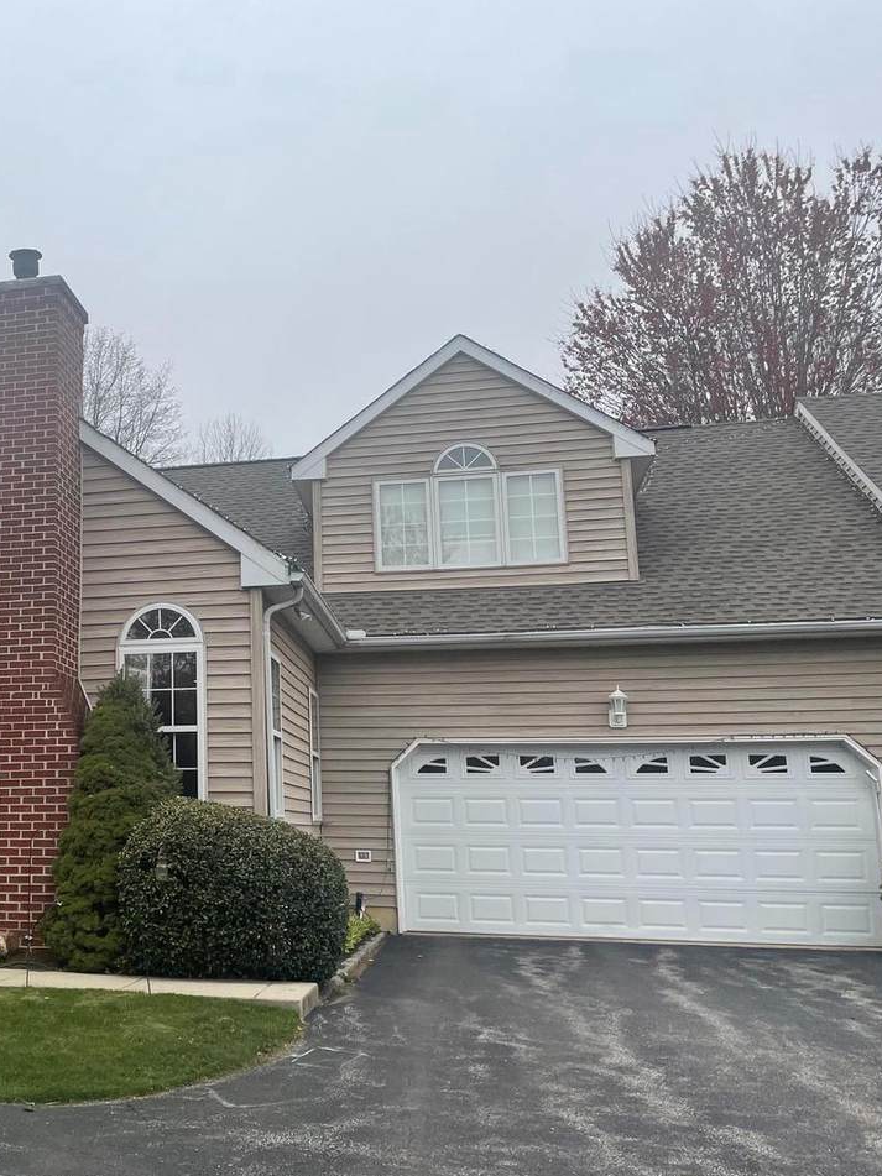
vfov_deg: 52.6
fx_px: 1189
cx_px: 124
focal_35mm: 35
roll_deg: -0.7
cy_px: 591
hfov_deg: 38.5
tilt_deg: +11.1
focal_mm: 4.2
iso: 32
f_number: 1.6
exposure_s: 1/463
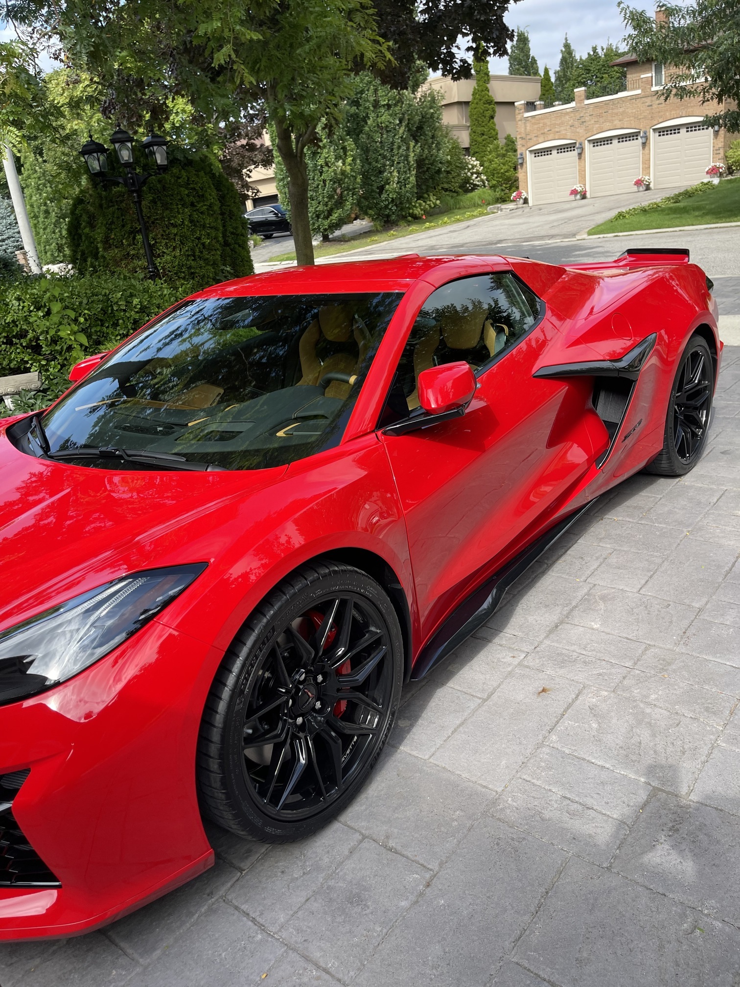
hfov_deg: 54.9
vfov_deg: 69.4
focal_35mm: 25
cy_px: 494
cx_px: 370
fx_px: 713
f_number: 1.6
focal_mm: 5.1
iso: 32
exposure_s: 1/938
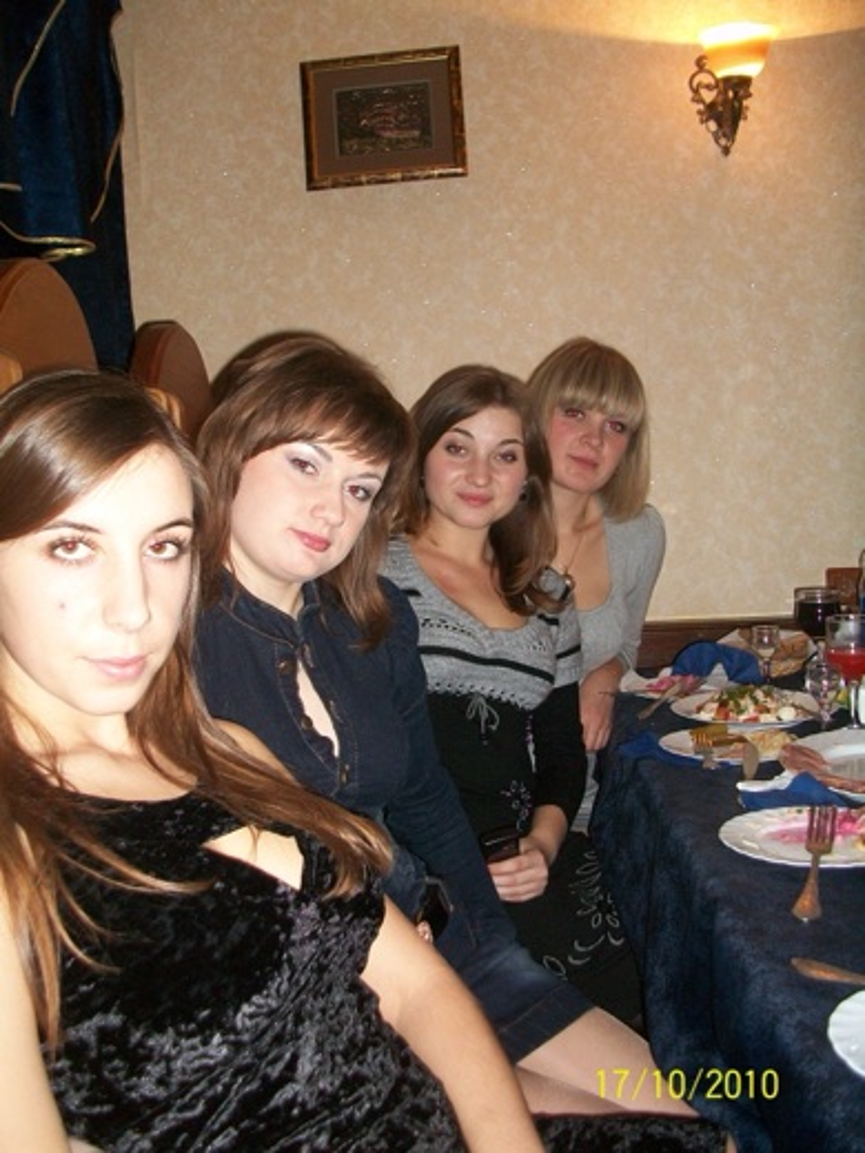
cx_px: 432
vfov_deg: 54.0
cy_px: 576
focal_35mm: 34
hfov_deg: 41.8
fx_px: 1133
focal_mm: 5.7
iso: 120
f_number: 2.8
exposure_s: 1/60
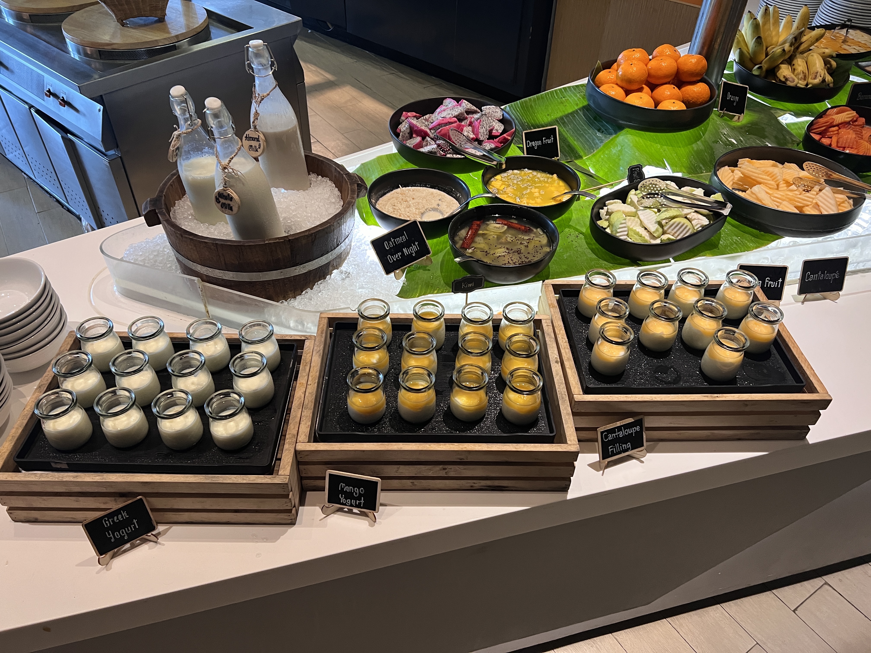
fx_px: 654
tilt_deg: -42.7
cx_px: 436
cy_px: 326
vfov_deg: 53.1
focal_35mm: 26
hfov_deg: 67.3
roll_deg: -2.2
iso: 160
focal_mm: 5.7
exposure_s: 1/50
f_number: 1.5
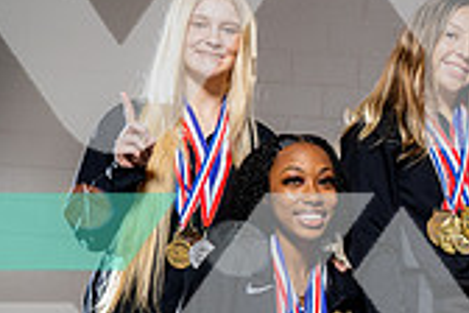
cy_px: 342
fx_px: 1081
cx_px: 597
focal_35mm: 83
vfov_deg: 16.0
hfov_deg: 22.1
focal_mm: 24
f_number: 5.6
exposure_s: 1/250
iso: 320
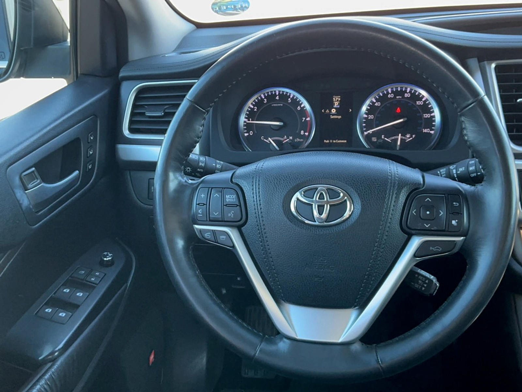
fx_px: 452
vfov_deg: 46.8
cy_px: 196
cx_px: 261
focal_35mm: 30
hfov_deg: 60.0
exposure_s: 1/60
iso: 64
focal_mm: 3
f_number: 1.8
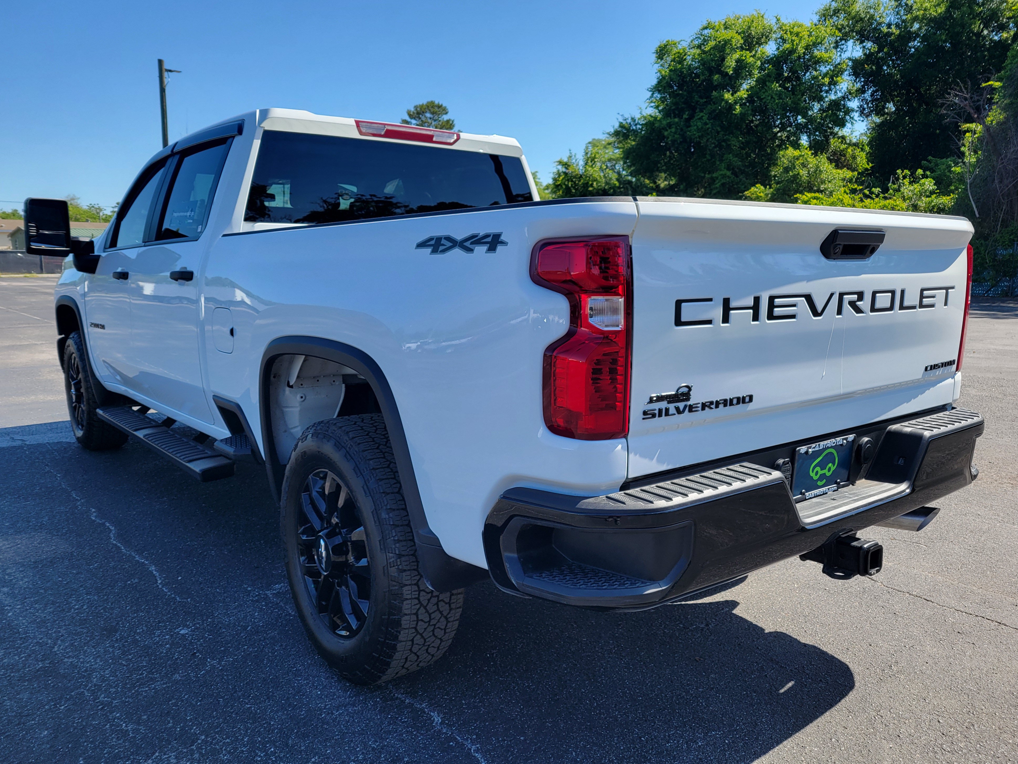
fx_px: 794
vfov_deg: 51.3
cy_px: 374
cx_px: 516
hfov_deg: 65.3
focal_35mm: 27
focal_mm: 5.4
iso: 40
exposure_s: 1/1142
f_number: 1.8
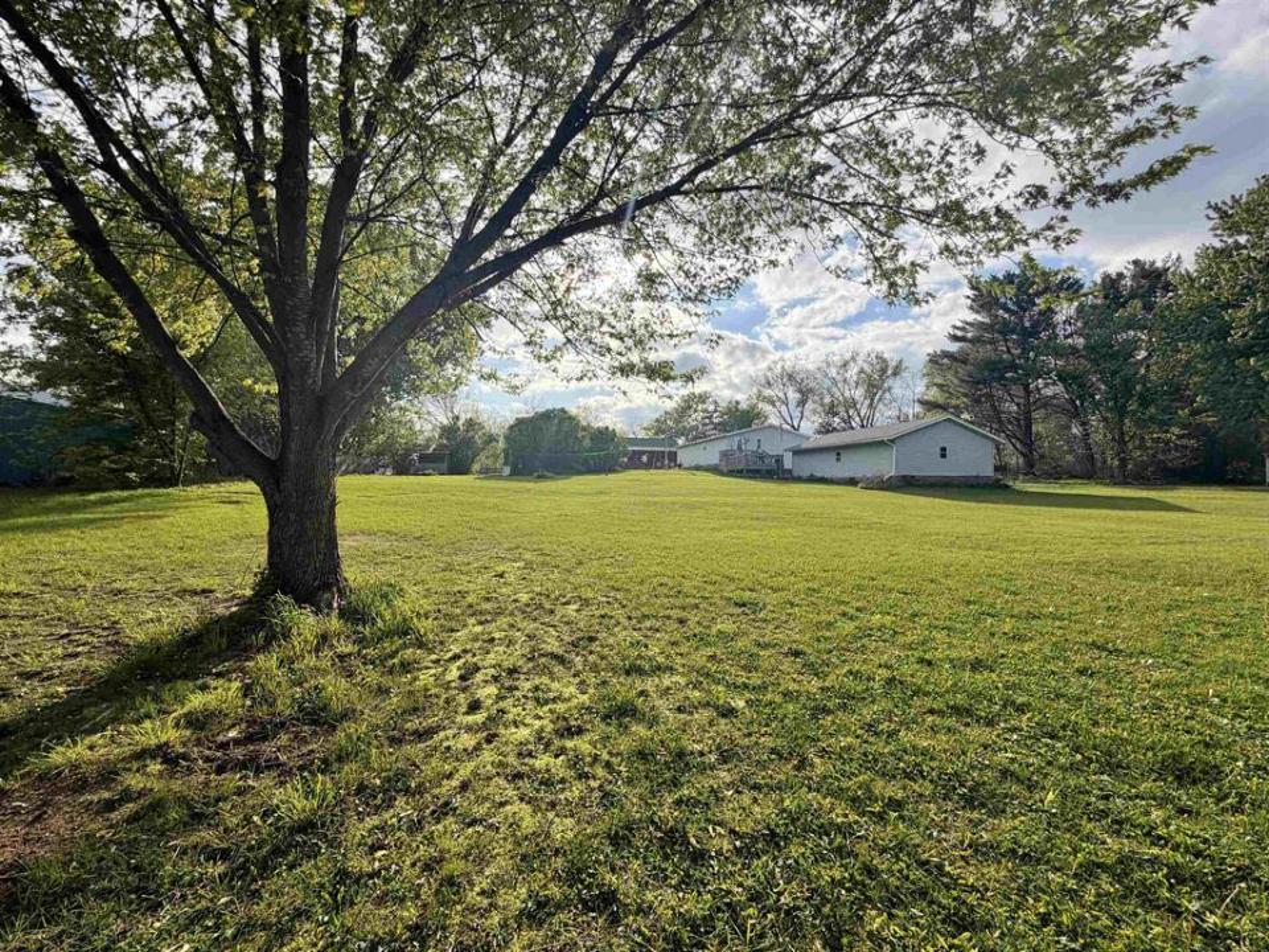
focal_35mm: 14
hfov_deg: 102.1
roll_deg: +0.1
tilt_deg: +0.0
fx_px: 513
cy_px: 476
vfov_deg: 85.7
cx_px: 634
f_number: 2.2
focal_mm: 2.22
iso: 32
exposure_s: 1/876
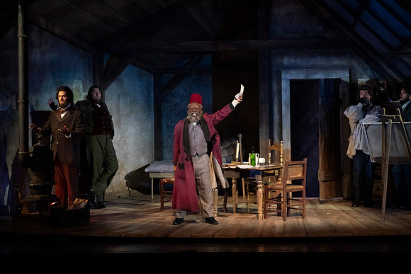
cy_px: 137
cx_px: 206
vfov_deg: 10.9
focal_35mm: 126
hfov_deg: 16.3
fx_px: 1439
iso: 16000
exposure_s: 1/320
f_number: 11
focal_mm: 126
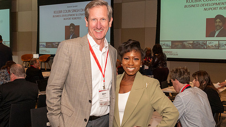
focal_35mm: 44
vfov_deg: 27.1
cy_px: 62
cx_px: 111
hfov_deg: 46.4
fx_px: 264
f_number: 11
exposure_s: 1/125
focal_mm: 25
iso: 2000
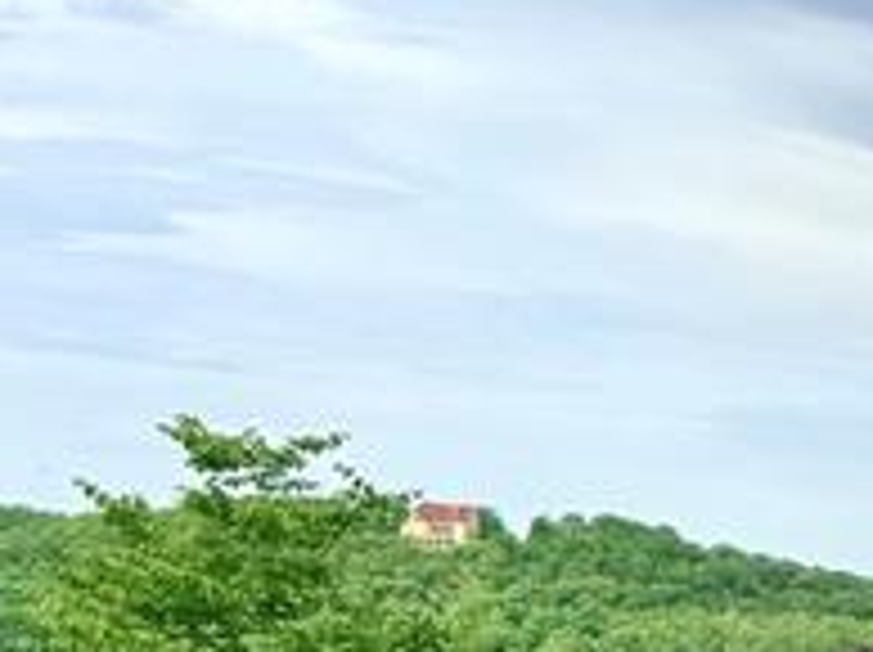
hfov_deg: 13.3
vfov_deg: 11.4
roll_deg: -1.2
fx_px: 3199
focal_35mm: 127
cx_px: 1755
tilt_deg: -3.1
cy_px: 805
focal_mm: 6.76
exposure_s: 1/3021
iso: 80
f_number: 1.78
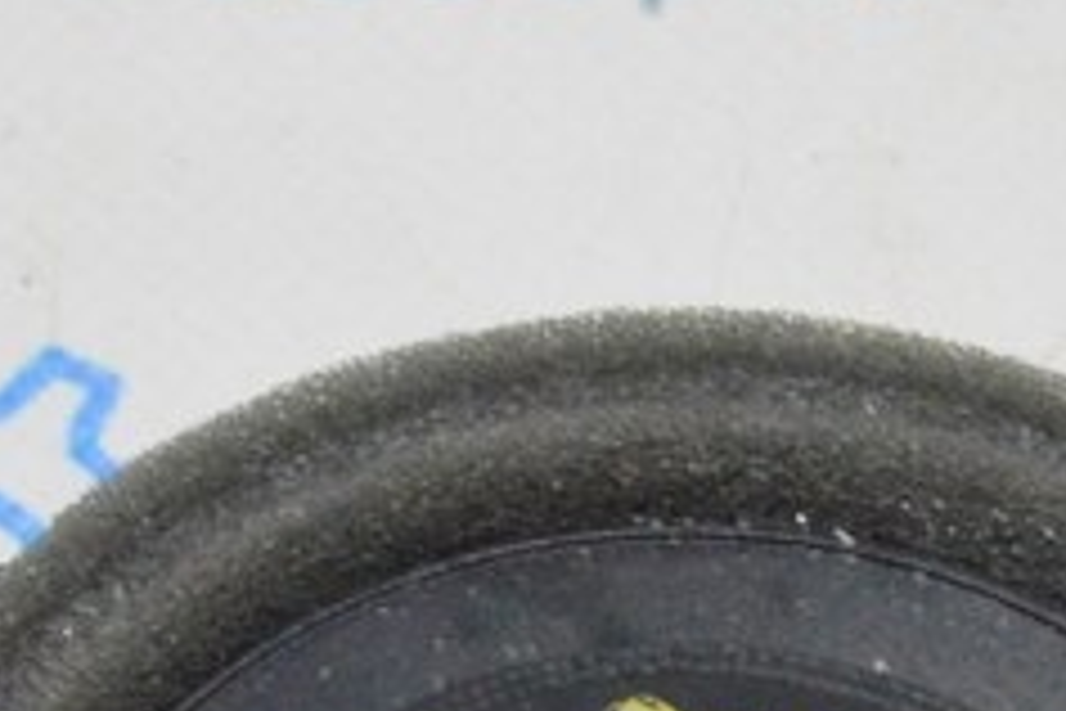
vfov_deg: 4.4
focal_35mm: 311
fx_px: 9208
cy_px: 934
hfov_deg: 6.6
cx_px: 783
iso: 6400
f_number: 20
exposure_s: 1/20
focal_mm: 48
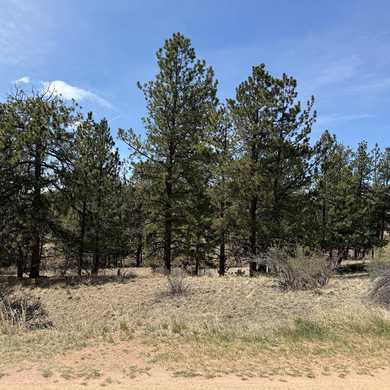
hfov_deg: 54.5
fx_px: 370
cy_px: 196
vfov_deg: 55.6
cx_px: 129
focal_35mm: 29
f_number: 1.78
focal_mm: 6.76
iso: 80
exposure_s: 1/3145
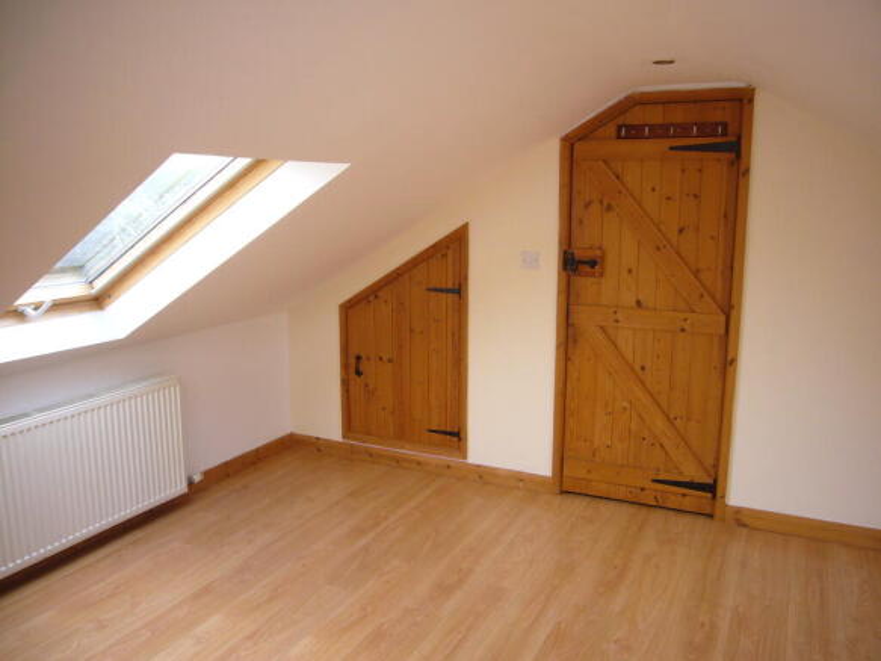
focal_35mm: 28
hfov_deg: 63.5
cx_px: 440
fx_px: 712
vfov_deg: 49.7
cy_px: 330
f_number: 2.8
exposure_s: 1/30
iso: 125
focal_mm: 4.6
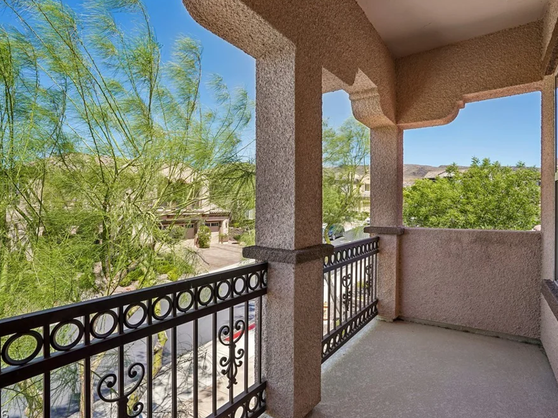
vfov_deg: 68.6
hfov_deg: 84.7
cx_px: 270
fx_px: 306
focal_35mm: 19
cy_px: 208
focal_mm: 17
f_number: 8
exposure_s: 1/100
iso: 100
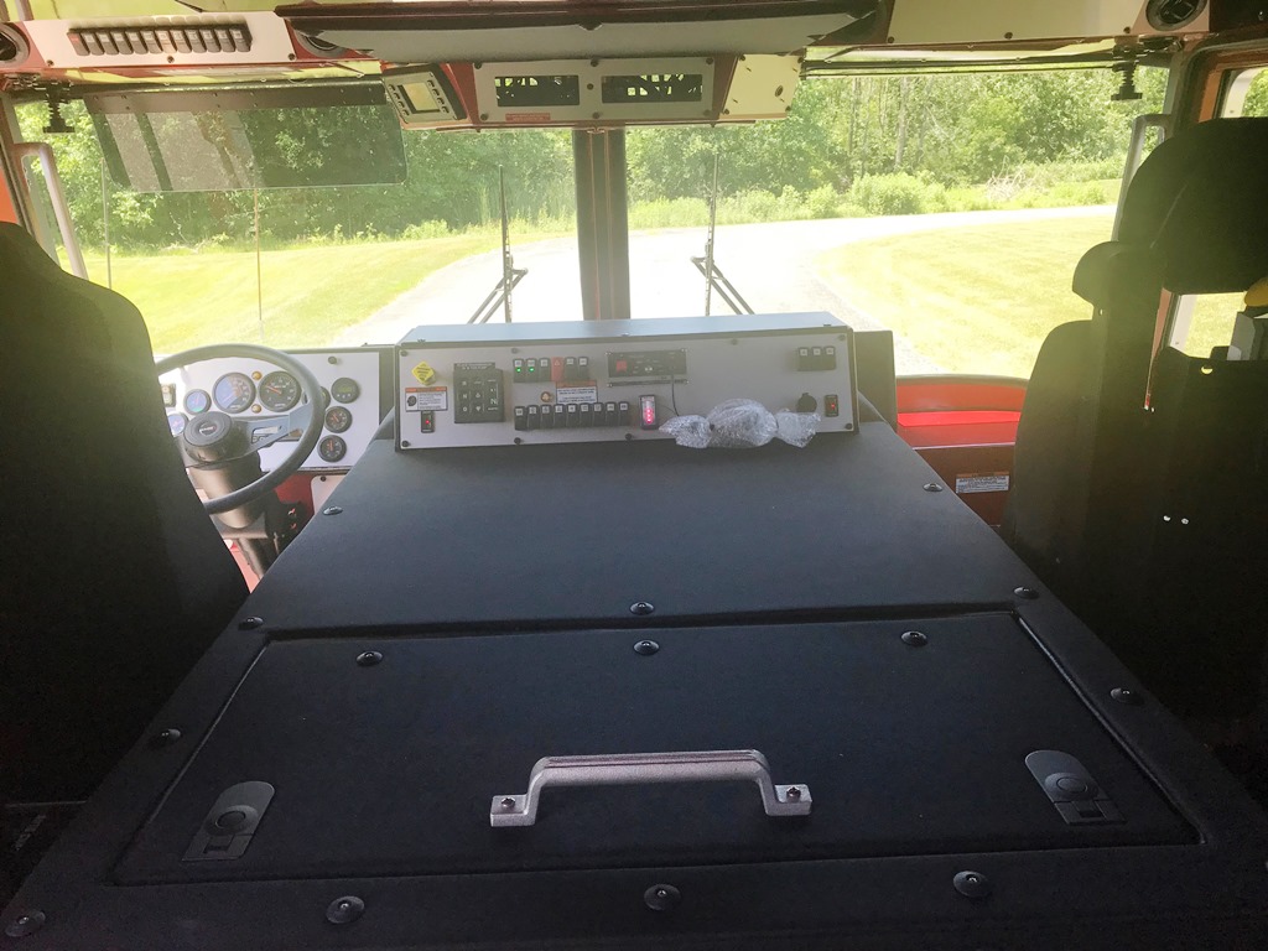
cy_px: 476
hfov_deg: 63.4
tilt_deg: -16.3
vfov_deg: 49.7
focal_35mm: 28
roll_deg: +0.1
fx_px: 1026
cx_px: 634
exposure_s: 1/274
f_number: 1.8
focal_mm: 3.99
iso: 25
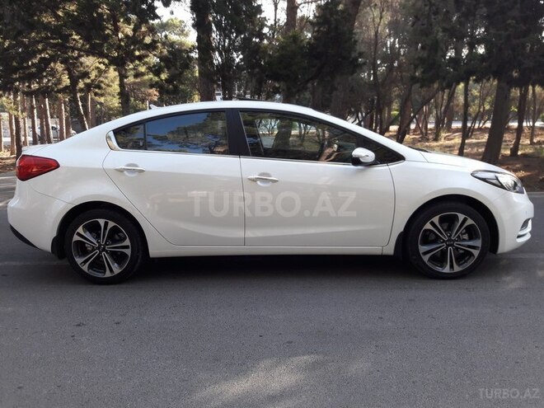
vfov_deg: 49.7
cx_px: 272
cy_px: 204
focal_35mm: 28
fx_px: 440
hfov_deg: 63.4
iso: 40
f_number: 1.9
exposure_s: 1/163
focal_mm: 3.7
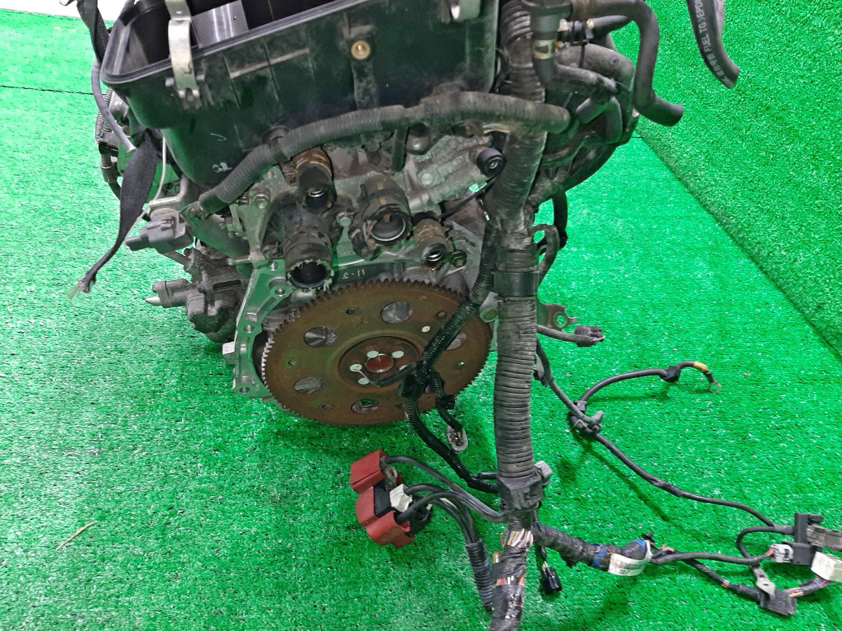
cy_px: 316
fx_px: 632
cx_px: 421
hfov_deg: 67.3
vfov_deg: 53.1
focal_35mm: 26
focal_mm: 3.93
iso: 175
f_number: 1.7
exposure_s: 1/25
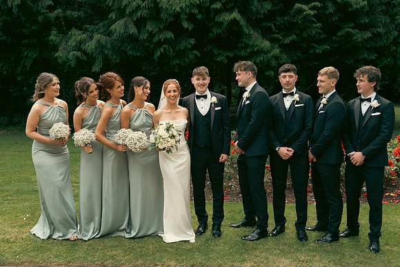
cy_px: 134
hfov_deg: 51.9
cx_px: 200
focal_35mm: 37
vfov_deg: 36.0
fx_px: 411
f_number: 5
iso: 80
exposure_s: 1/160
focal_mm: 37
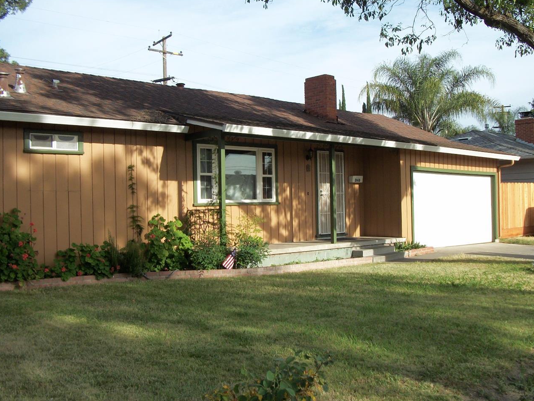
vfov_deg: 37.7
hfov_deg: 49.0
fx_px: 586
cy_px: 205
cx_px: 268
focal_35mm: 38
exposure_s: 1/100
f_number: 8.8
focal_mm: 5.7
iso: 80
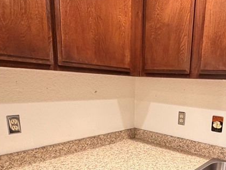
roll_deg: -2.7
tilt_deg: -12.5
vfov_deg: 39.9
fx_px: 222
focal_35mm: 34
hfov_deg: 52.1
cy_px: 139
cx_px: 164
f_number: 2.2
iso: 250
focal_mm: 2.22
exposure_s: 1/60
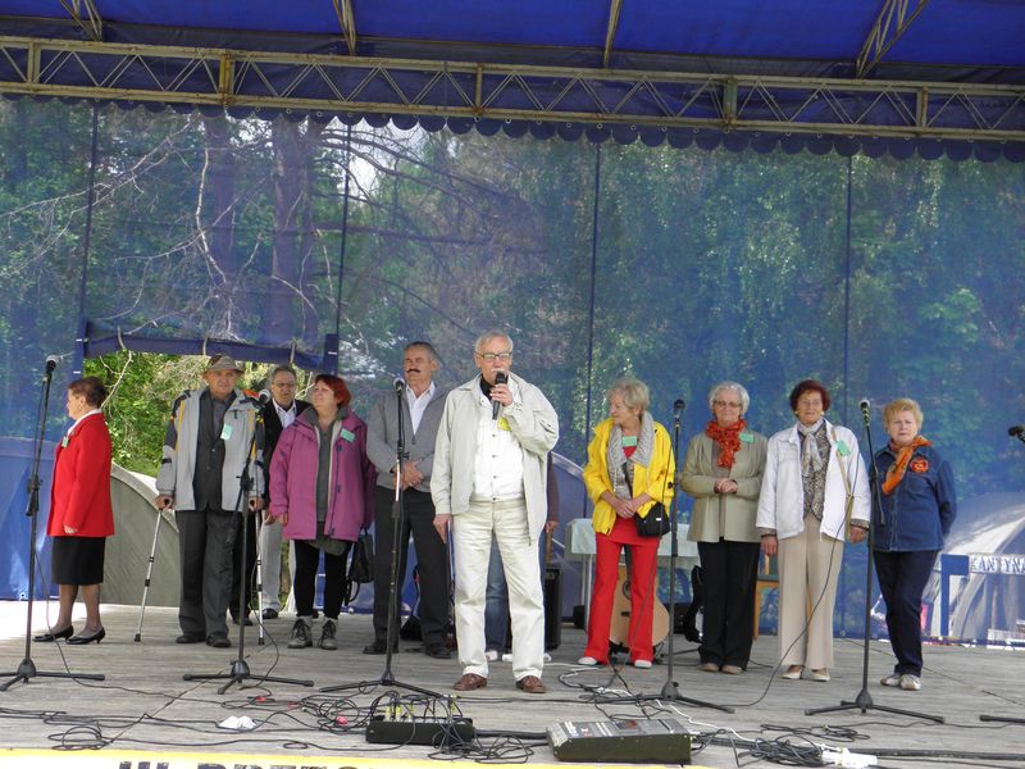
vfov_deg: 24.8
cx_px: 512
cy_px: 384
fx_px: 1747
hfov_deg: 32.7
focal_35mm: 59
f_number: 4.1
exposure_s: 1/100
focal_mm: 10.6
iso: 100
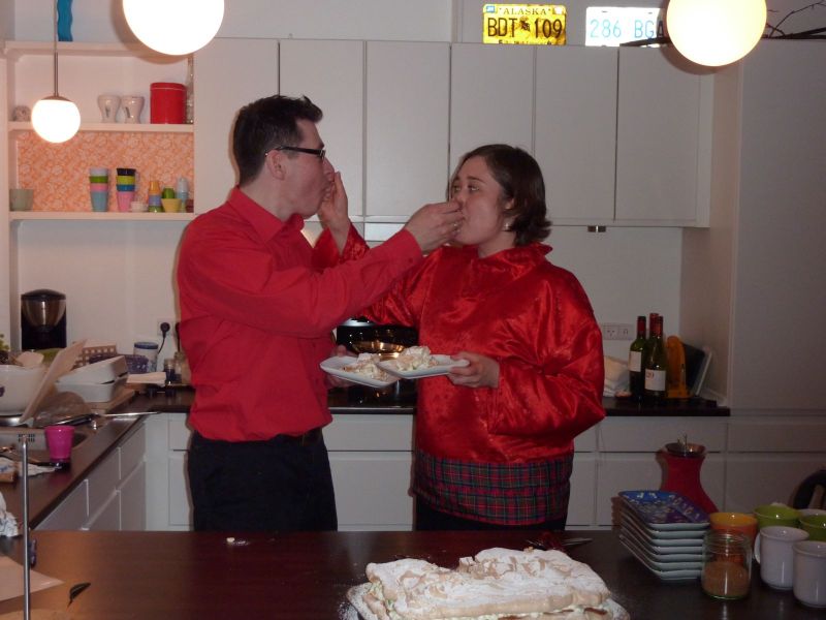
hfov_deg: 42.1
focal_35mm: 45
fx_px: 1074
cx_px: 413
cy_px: 310
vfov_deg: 32.2
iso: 200
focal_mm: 7.3
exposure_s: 1/30
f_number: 3.7
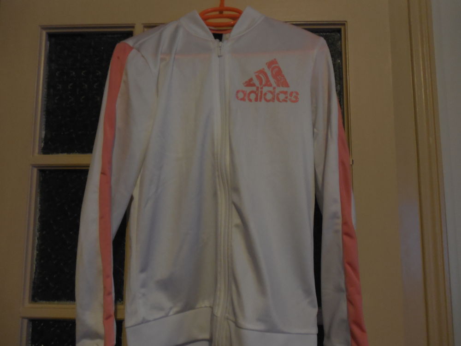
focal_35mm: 25
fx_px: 333
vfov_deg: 54.9
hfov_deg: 69.4
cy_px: 173
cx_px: 230
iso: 400
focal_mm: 4.5
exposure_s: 1/10
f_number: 3.3
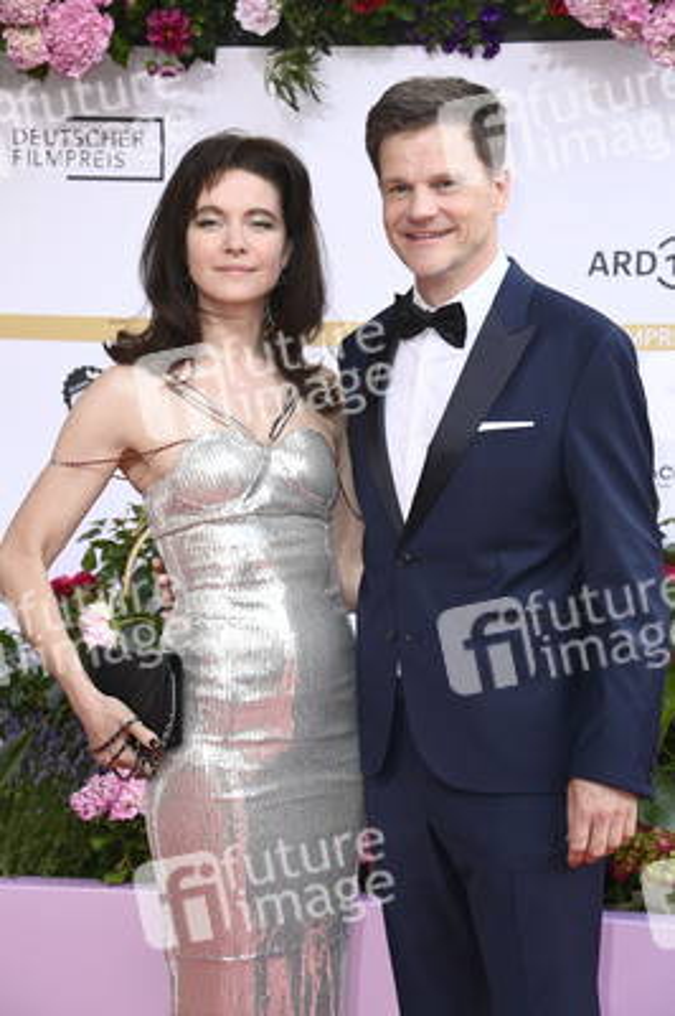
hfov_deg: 13.9
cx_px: 338
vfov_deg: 20.8
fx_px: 2761
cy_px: 508
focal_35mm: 98
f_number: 6.3
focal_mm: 98
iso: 640
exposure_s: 1/250
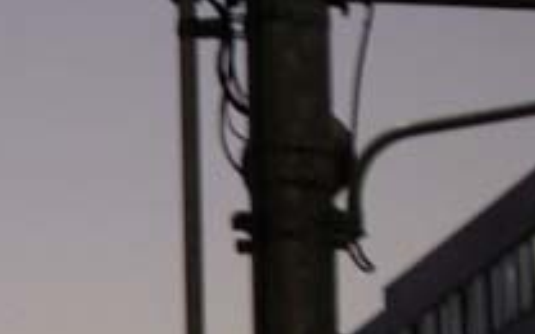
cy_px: 361
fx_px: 4651
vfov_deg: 4.1
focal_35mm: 319
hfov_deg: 6.5
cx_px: -90
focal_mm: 18.6
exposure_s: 1/15
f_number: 5.2
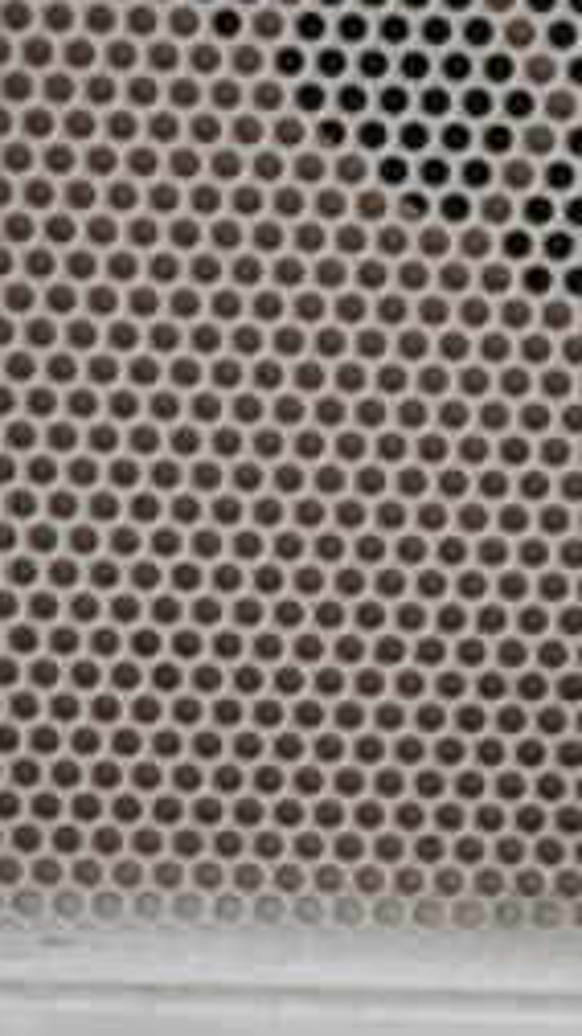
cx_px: 1205
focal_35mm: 199
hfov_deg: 5.9
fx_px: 5469
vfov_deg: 10.8
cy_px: 395
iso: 1000
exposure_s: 1/80
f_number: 5.6
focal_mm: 50
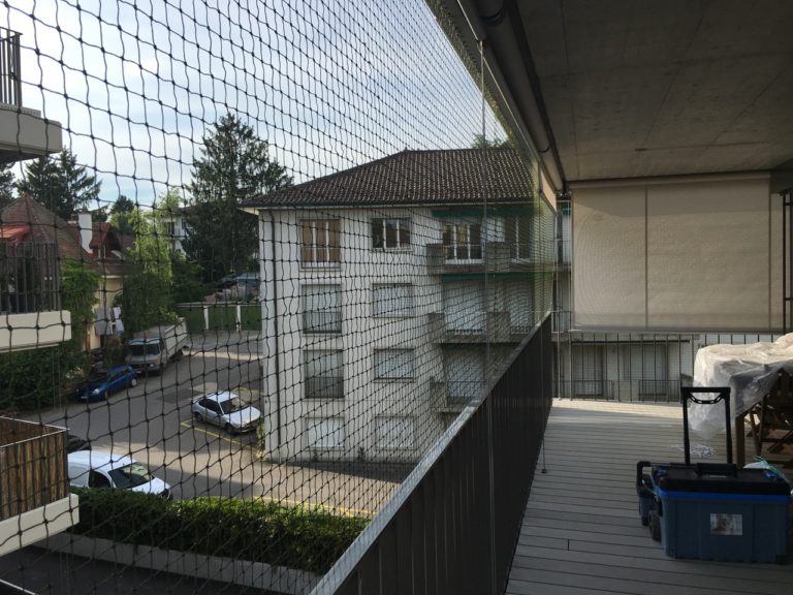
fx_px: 664
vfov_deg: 48.2
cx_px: 396
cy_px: 298
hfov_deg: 61.7
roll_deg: +0.5
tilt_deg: -2.6
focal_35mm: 29
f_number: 2.2
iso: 25
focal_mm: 4.15
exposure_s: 1/1115
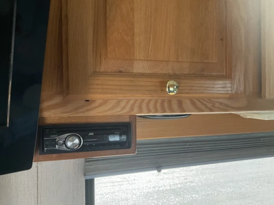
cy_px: 102
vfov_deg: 48.2
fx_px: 230
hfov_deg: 61.7
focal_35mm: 29
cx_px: 137
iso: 320
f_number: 1.8
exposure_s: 1/56
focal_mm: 3
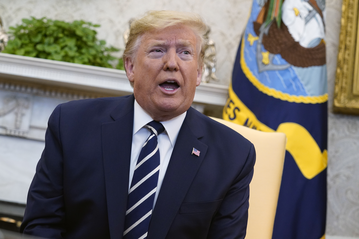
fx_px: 977
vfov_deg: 14.0
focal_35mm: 98
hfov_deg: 20.8
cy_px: 120
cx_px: 180
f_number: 5.6
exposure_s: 1/200
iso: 6400
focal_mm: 98
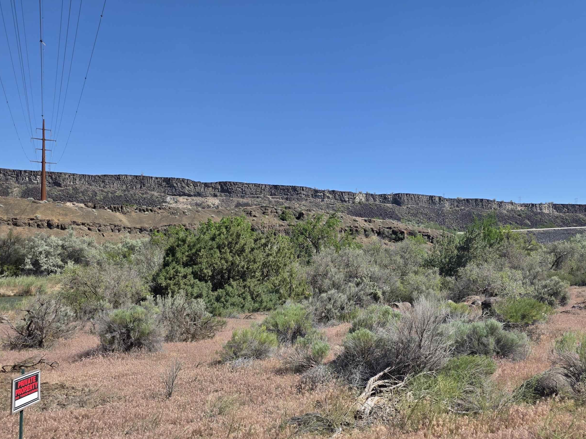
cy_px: 254
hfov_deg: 60.9
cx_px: 364
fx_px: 491
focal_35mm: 29
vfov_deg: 48.1
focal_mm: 6.25
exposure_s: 1/6355
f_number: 1.7
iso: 80
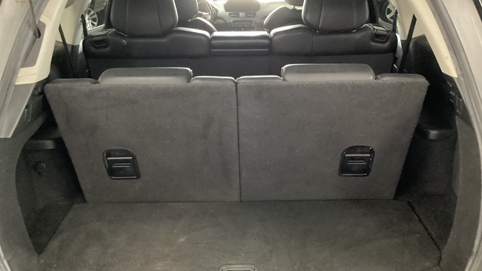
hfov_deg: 56.6
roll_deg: +0.6
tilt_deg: -22.2
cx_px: 245
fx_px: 447
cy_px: 124
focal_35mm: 35
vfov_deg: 33.7
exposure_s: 1/20
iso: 800
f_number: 2.4
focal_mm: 3.3
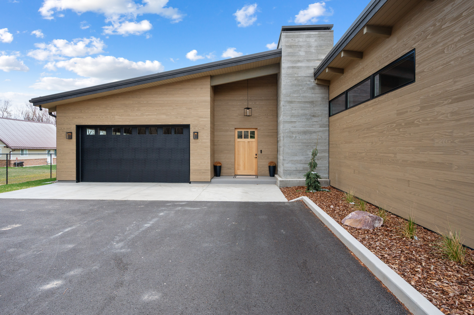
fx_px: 243
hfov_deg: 88.5
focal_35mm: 18
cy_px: 158
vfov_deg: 65.9
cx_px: 237
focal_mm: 18.5
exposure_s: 1/640
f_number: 7.1
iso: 500
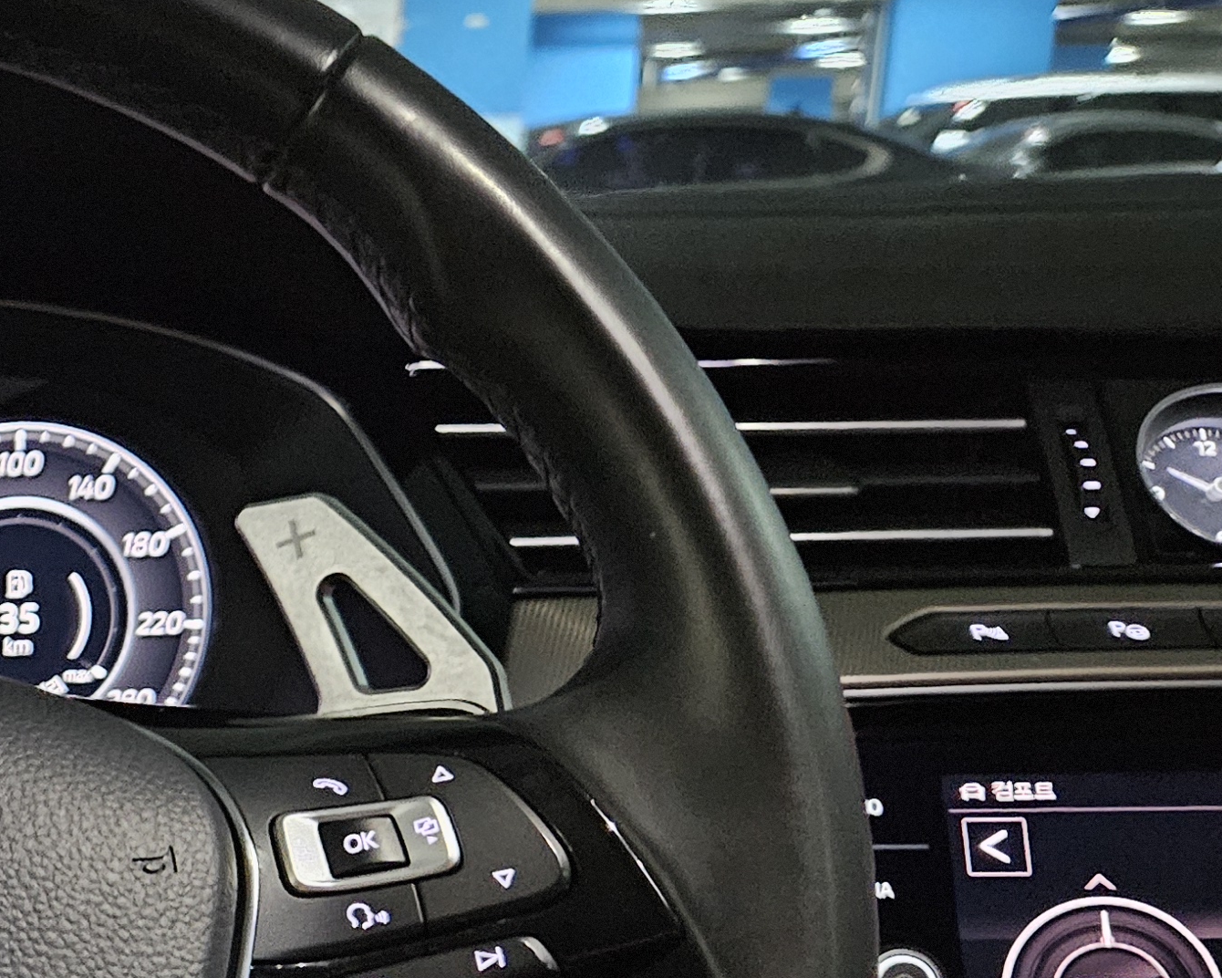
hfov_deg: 24.0
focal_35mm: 67
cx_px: -461
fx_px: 2423
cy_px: 969
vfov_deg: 22.0
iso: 1250
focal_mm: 5.4
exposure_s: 1/18.6
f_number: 1.8
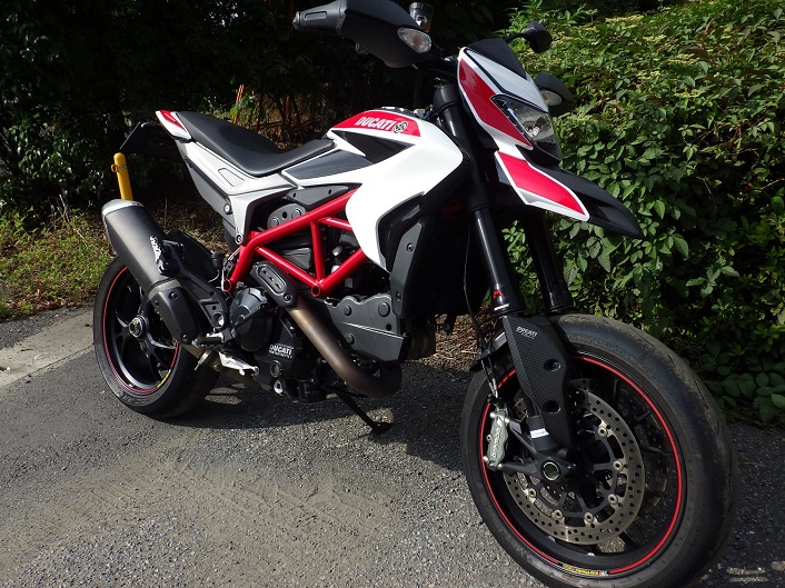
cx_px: 392
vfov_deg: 49.7
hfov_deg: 63.5
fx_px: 635
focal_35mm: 28
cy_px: 294
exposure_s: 1/640
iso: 125
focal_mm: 5
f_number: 4.2
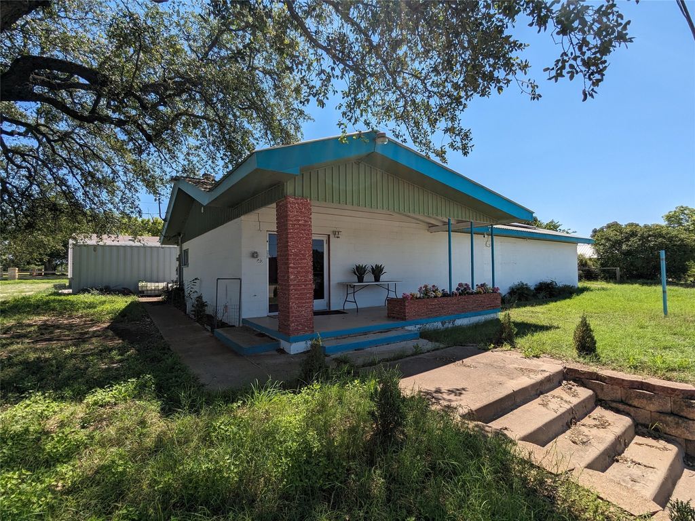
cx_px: 348
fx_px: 321
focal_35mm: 16
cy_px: 260
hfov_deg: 94.5
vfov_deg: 78.1
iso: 49
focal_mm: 2.35
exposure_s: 1/1631
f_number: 2.2
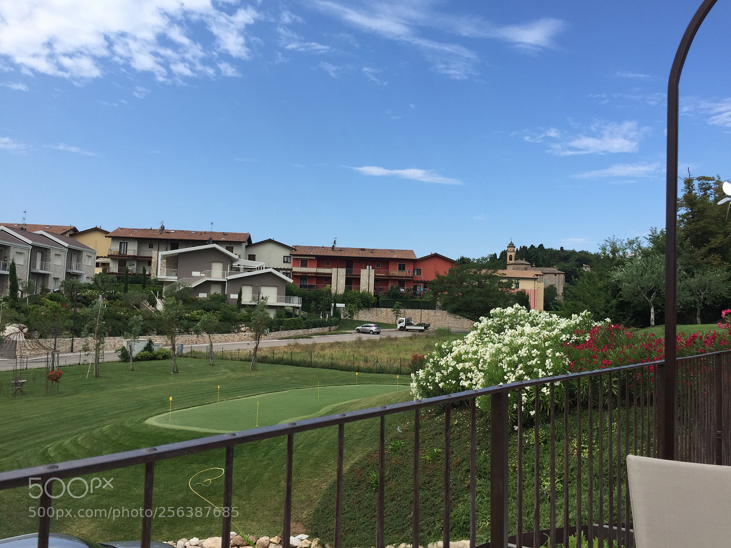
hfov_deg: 61.7
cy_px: 274
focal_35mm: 29
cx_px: 366
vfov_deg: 48.2
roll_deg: -3.7
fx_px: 612
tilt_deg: +3.8
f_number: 2.2
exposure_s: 1/1099
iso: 32
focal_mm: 4.15
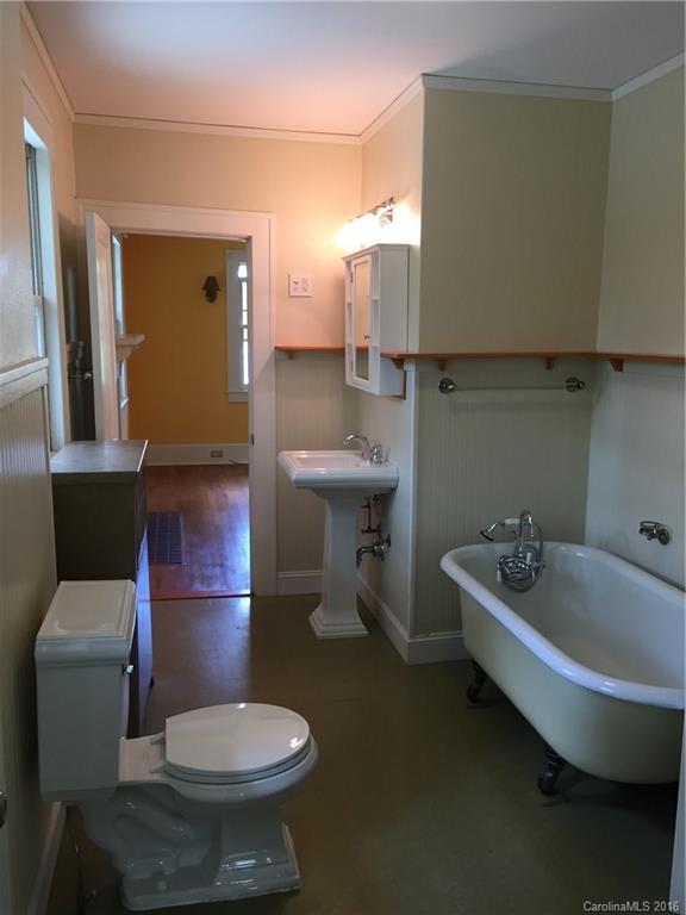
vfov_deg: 61.7
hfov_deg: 48.2
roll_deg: -0.4
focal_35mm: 29
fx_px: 766
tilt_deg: -8.8
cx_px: 343
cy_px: 458
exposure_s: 1/30
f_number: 2.2
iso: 64
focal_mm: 4.15
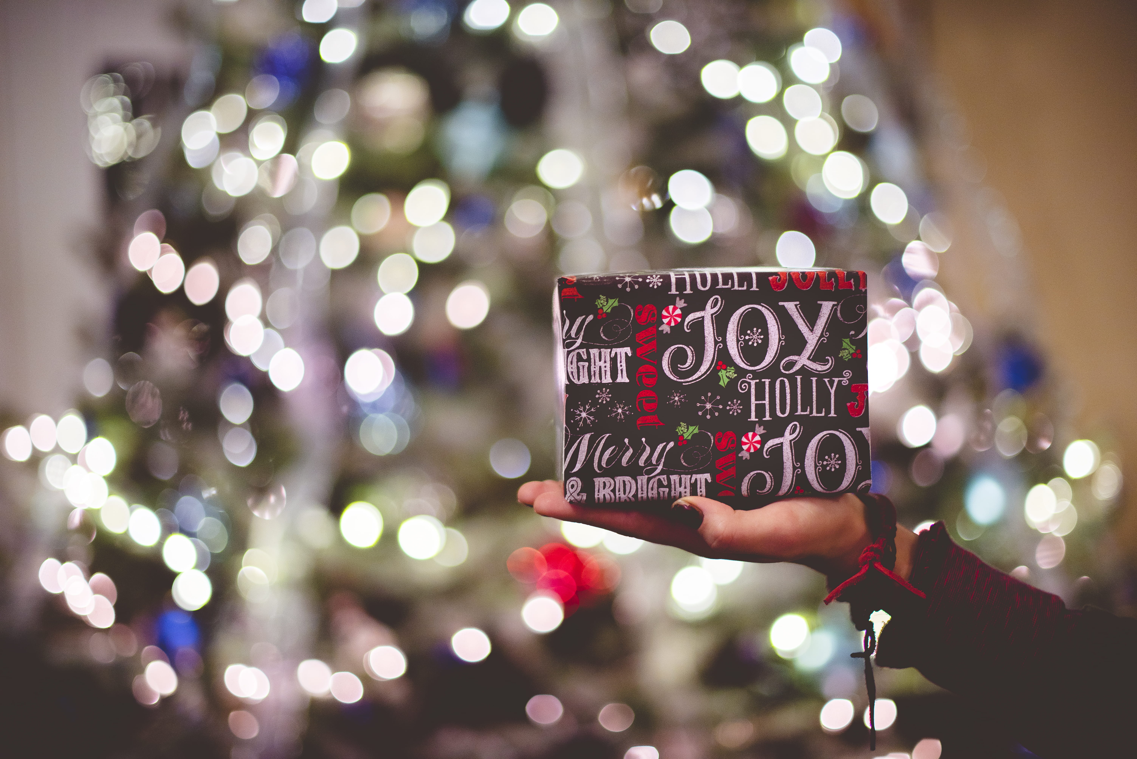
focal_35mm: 50
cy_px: 380
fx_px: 1580
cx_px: 568
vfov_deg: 27.0
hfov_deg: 39.6
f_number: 1.4
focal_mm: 50
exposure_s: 1/160
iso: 160
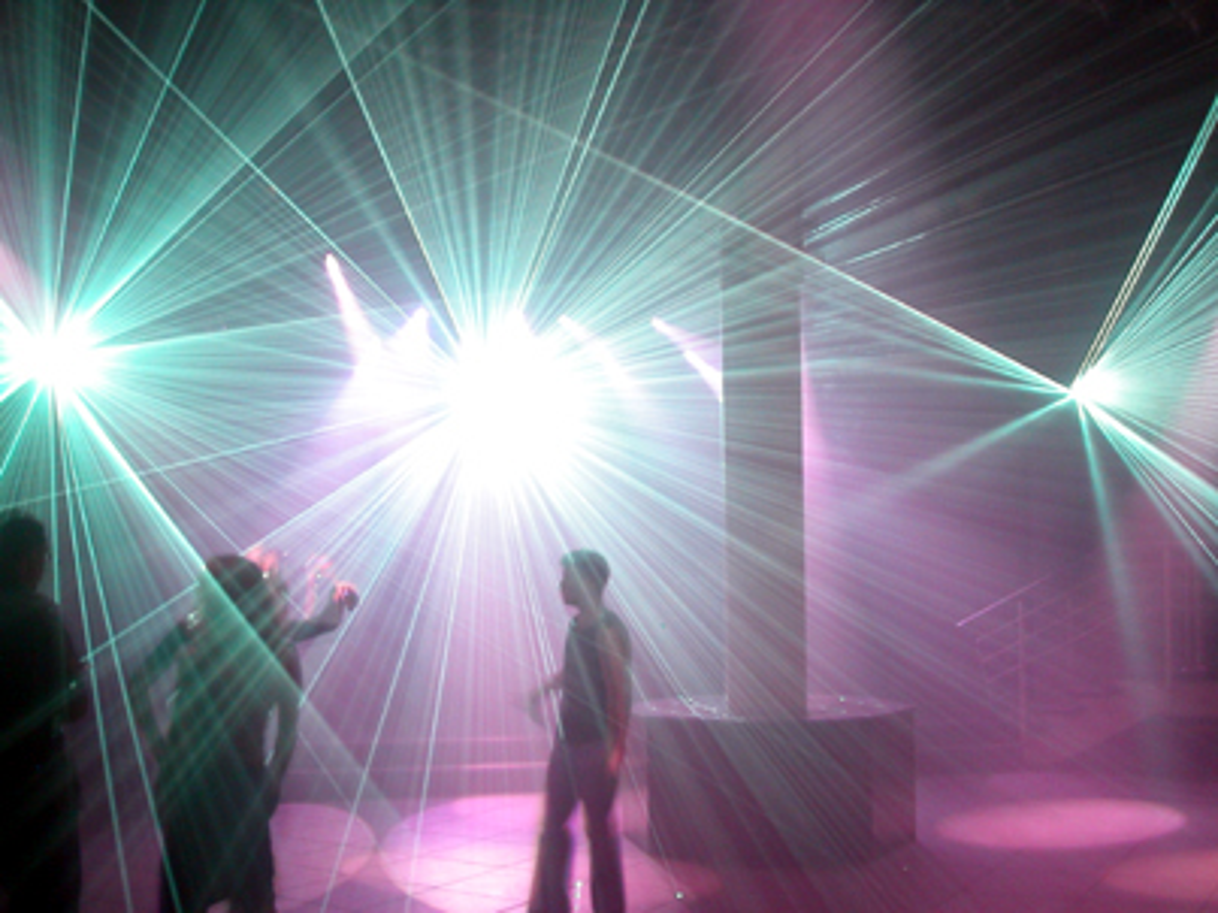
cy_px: 456
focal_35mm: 38
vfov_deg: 37.7
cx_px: 609
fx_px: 1337
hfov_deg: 49.0
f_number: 4
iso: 200
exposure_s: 1/1.6
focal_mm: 7.8
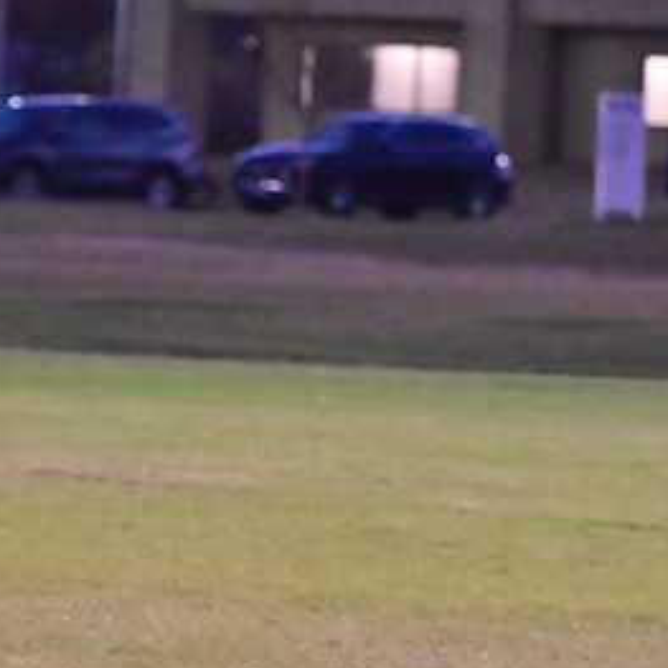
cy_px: 481
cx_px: 127
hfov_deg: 3.5
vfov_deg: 3.5
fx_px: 11047
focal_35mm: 506
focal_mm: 180
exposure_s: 1/250
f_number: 4
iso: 6400
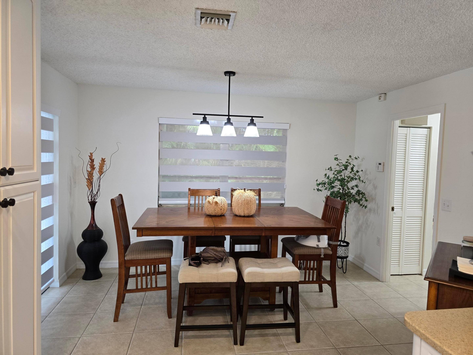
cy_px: 178
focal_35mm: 23
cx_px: 236
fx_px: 314
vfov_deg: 58.9
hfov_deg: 73.9
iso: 200
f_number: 1.7
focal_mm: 6.3
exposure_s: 1/120
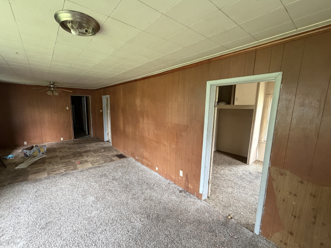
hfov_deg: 98.1
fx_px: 143
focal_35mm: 15
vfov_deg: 81.7
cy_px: 130
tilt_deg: -8.2
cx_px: 155
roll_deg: -0.5
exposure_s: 1/60
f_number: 2.2
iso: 400
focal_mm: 2.22
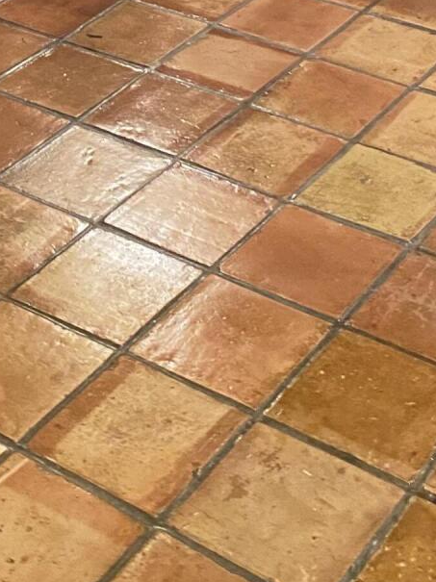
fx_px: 1446
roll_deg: +1.2
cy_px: -294
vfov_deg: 19.7
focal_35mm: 86
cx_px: 159
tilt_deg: -13.2
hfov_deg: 17.1
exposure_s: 1/30
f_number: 1.8
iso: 640
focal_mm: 4.25
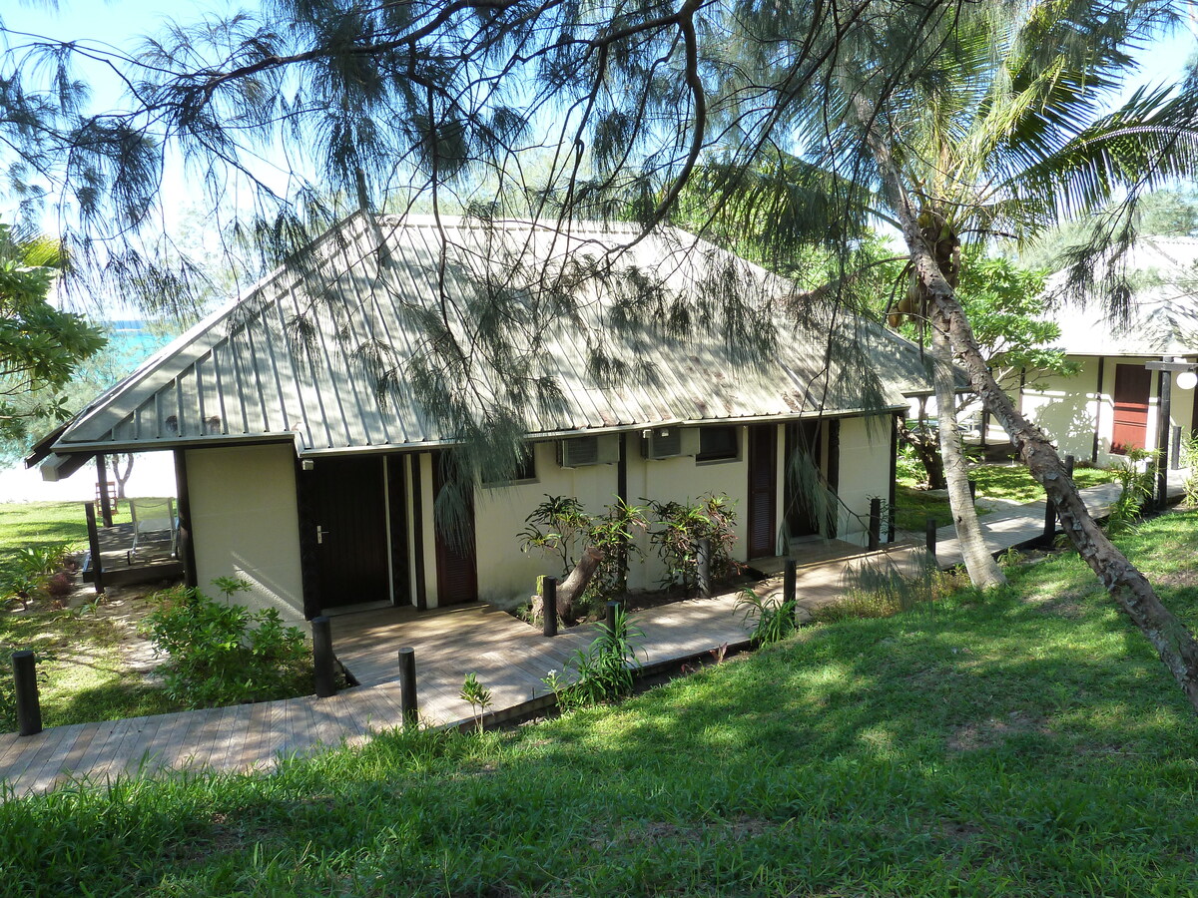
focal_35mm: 25
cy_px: 449
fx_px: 865
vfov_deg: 54.9
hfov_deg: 69.4
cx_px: 599
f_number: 4
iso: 125
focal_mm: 4.1
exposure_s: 1/125
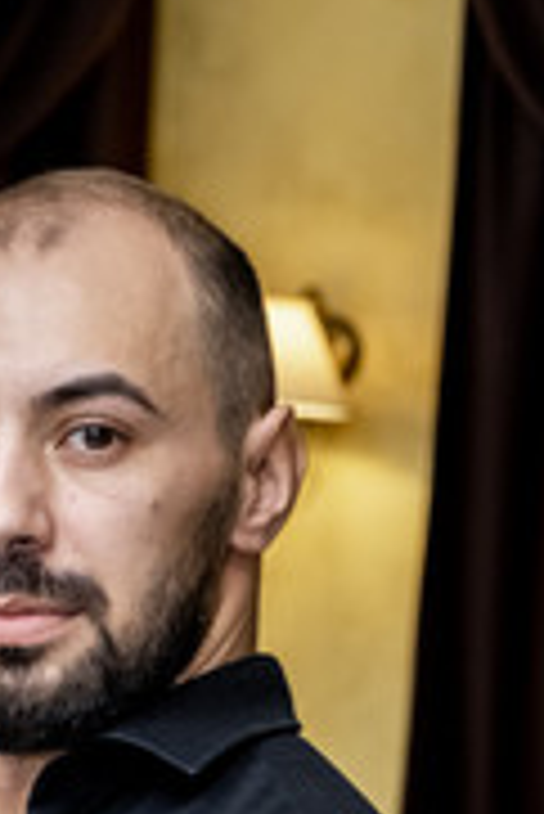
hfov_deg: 8.2
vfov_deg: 12.0
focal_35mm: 166
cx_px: -74
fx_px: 3755
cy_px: 1043
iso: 1250
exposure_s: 1/125
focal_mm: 31.1
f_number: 2.8
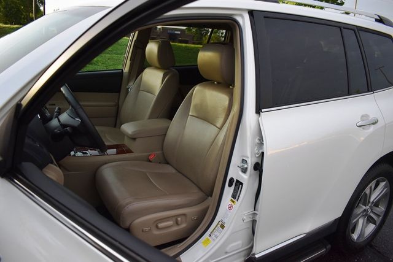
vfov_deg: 48.0
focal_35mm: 27
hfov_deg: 67.4
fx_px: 295
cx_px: 196
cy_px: 131
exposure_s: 1/250
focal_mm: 18
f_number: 3.5
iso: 500
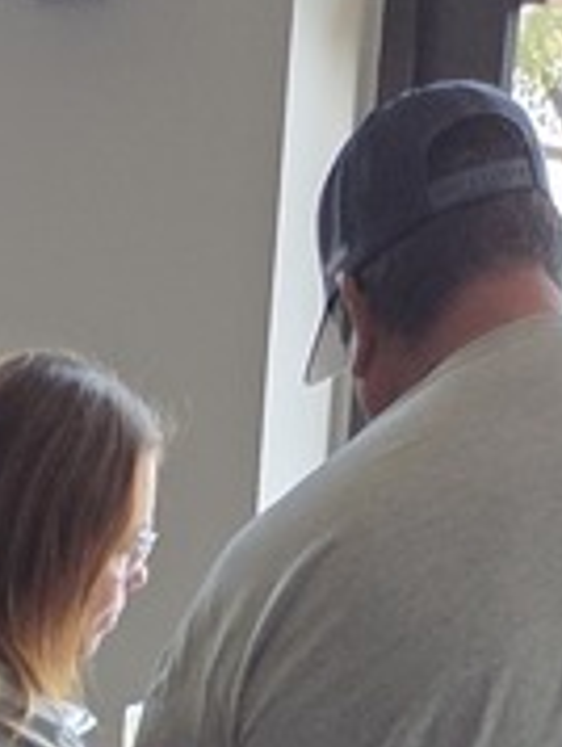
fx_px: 2851
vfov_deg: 11.5
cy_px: 1960
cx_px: -206
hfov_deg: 10.9
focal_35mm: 132
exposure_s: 1/120
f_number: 1.8
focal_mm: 5.4
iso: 64
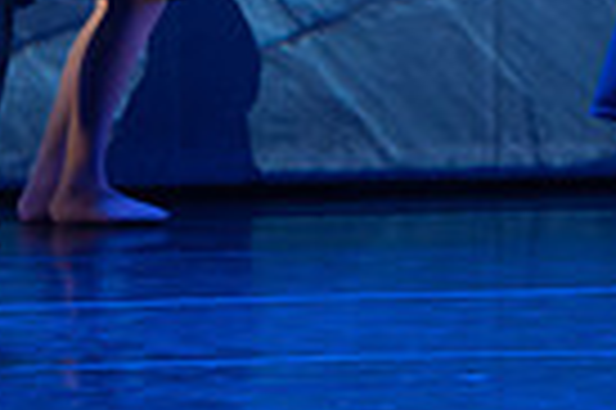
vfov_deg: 3.0
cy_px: -277
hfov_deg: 4.5
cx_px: 1160
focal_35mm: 457
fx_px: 7810
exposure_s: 1/320
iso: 3200
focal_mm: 108
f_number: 2.8
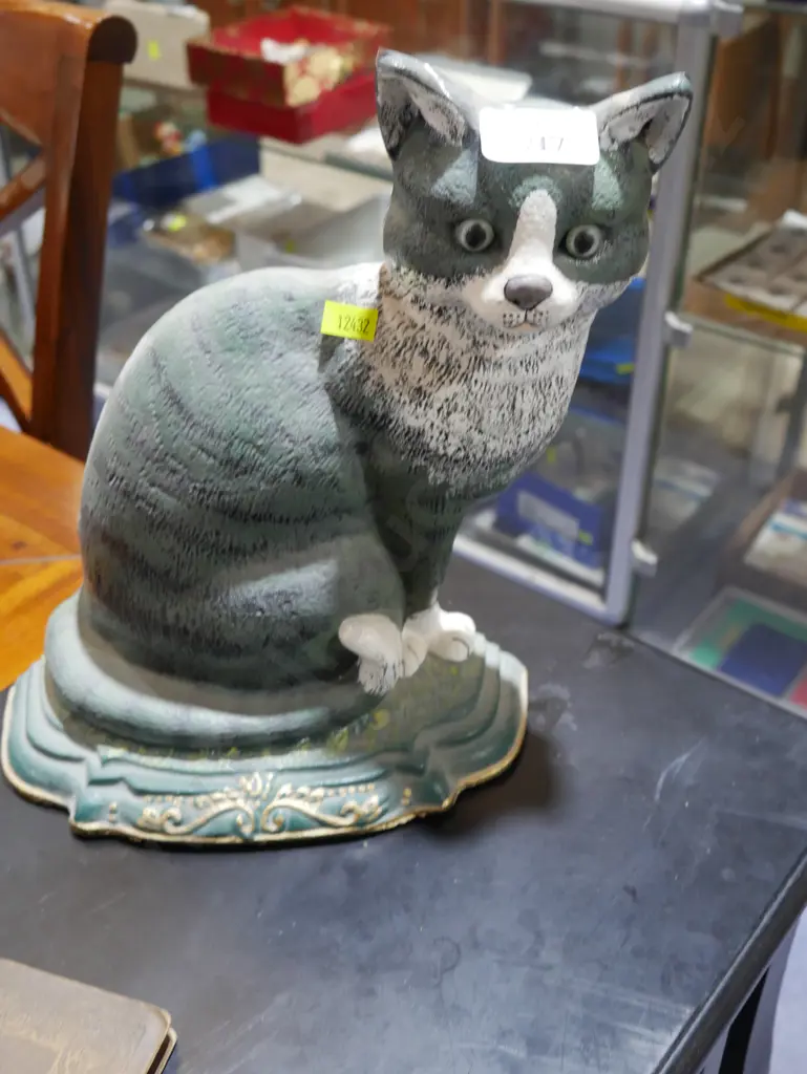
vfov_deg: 46.8
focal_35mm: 40
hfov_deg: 36.0
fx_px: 1242
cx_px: 404
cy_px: 537
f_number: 4.4
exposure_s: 1/60
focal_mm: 20
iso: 800
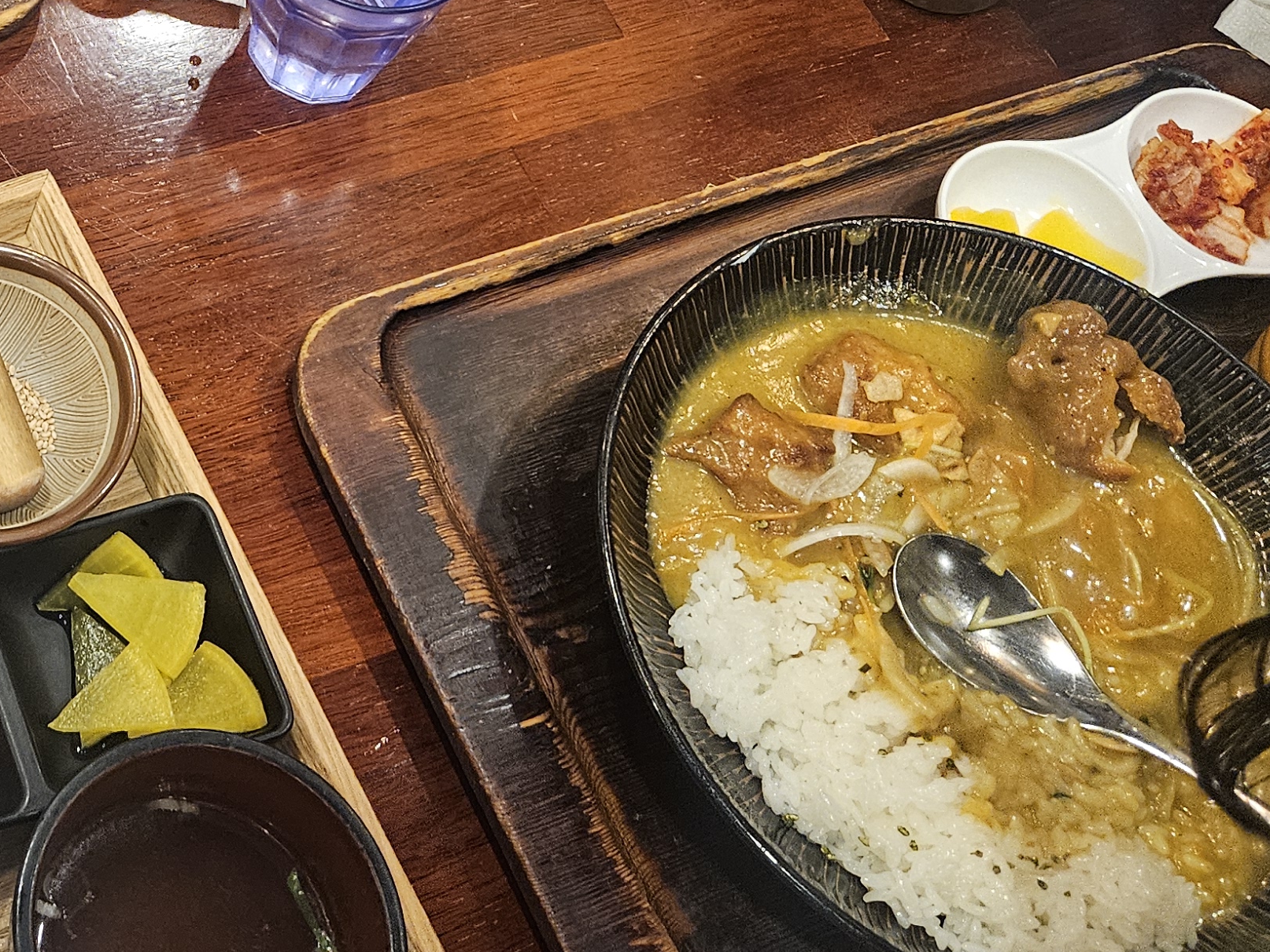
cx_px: 36
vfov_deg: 24.8
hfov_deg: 31.5
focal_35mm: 57
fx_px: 2092
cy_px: 60
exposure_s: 1/60
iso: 640
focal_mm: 5.4
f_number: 1.8
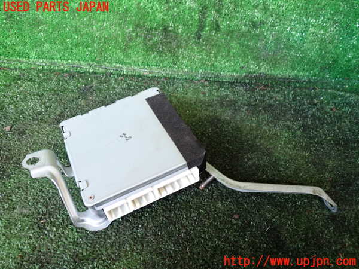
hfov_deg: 60.0
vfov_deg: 46.8
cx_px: 180
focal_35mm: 30
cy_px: 134
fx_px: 311
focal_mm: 5.4
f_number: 2.3
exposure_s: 1/30
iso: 200
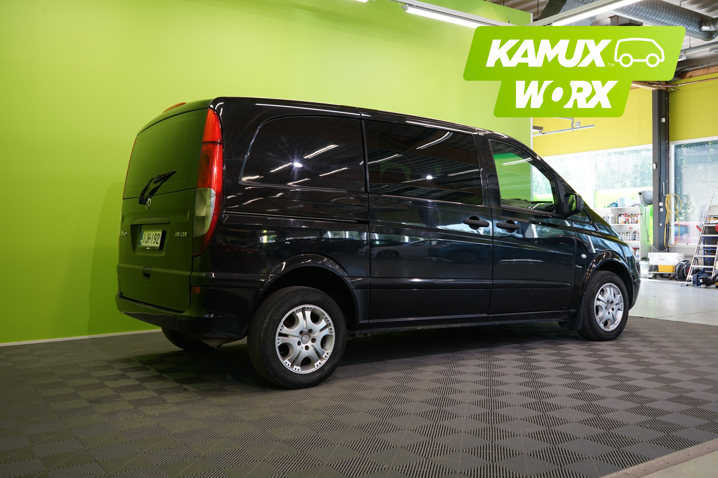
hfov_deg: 57.2
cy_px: 239
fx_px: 658
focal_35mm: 33
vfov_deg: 40.0
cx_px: 359
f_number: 6.3
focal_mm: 33
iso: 500
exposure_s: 1/30
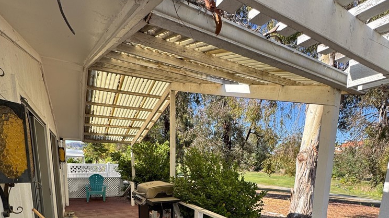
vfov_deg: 47.8
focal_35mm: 21
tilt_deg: -10.3
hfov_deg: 83.9
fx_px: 217
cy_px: 198
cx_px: 194
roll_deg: -1.3
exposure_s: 1/495
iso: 40
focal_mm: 2.22
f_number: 2.2
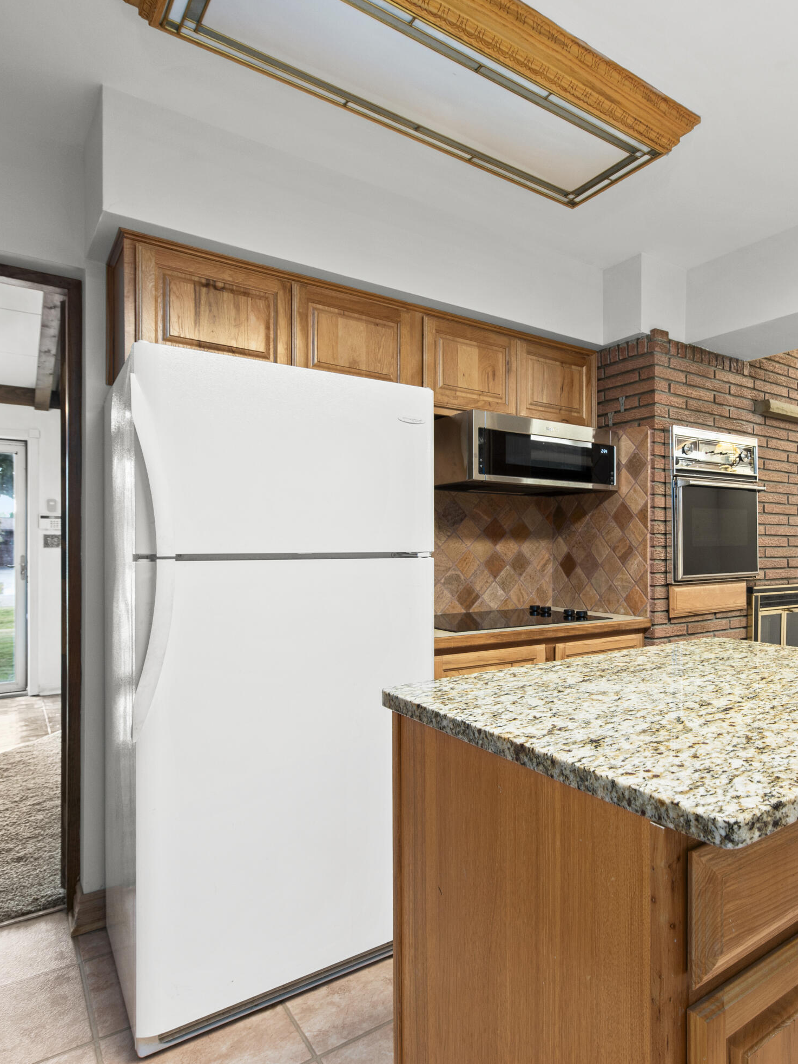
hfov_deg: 59.1
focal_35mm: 22
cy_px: 536
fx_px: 676
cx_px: 558
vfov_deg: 76.4
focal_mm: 15
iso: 320
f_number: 7.1
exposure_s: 1/4
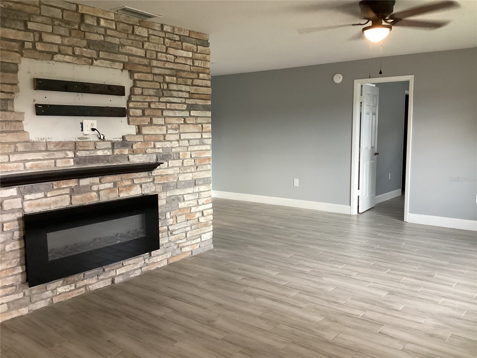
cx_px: 238
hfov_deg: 58.4
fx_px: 427
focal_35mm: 31
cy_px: 179
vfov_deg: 45.4
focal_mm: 3.3
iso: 200
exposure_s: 1/60
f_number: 2.4
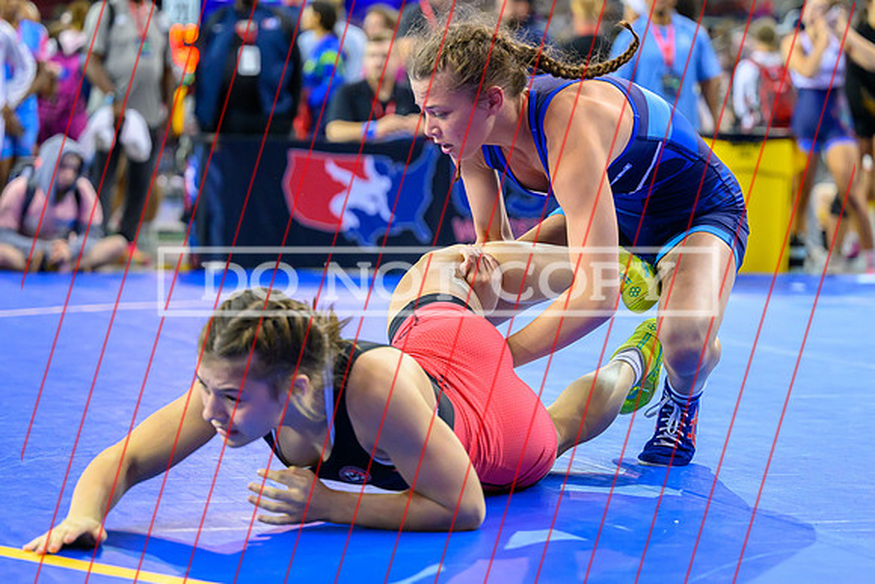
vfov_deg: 12.9
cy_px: 224
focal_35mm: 106
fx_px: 2571
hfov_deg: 19.3
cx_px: 439
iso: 2800
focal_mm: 84
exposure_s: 1/800
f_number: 2.8
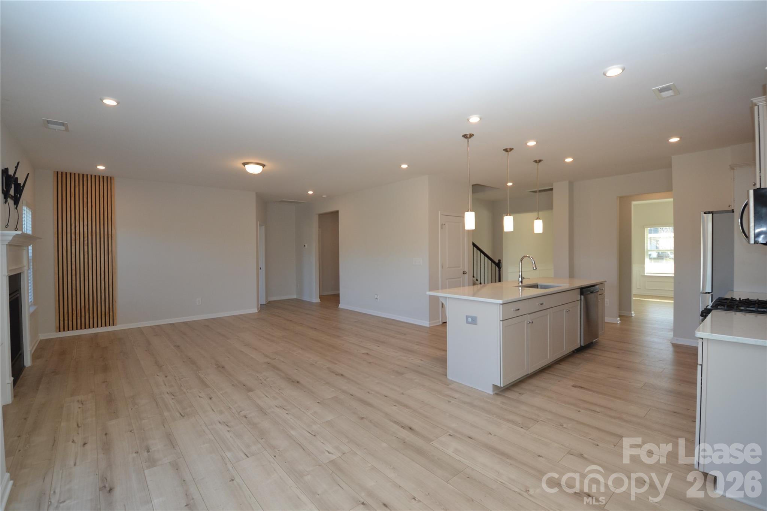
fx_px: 320
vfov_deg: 77.3
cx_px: 384
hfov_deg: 100.4
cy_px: 256
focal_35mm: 15
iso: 400
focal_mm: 10
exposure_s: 1/100
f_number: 5
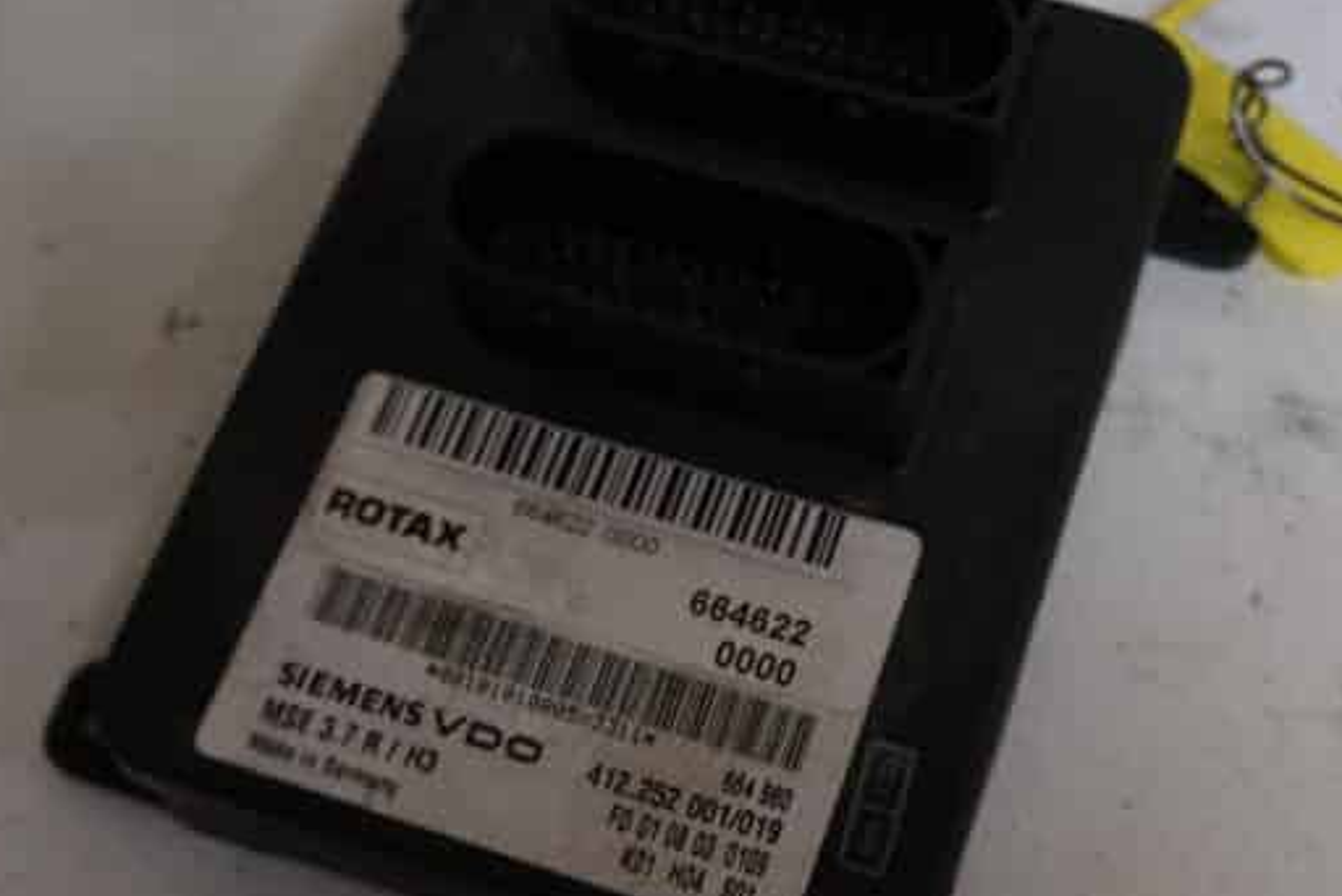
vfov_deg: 21.5
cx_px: 844
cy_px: 258
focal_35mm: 63
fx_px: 2350
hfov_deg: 31.7
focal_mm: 21
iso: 640
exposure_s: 1/60
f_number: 4
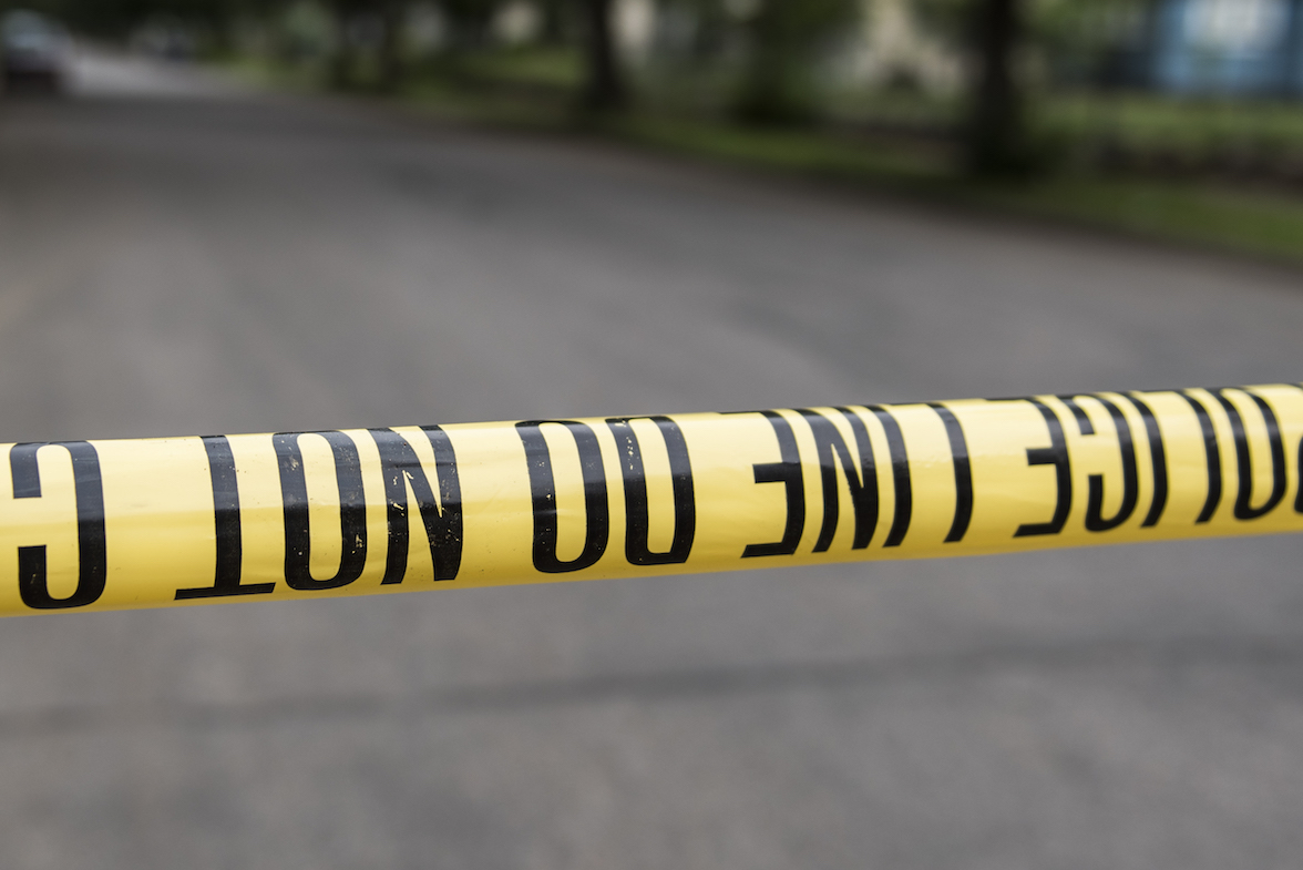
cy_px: 364
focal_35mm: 49
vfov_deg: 27.5
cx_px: 425
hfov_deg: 39.8
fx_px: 1774
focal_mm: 24
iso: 100
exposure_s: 1/320
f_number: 2.8
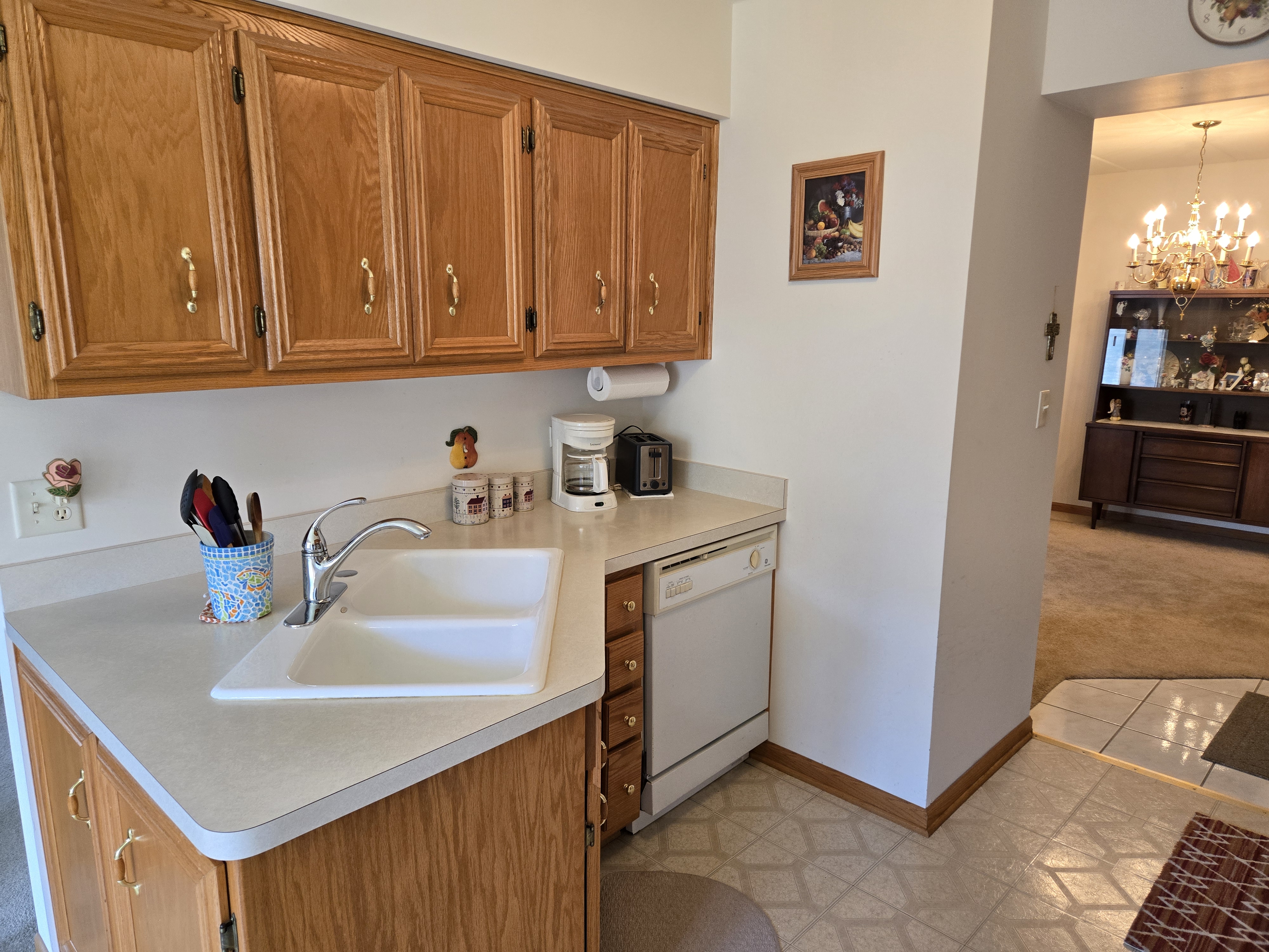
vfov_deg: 58.9
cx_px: 634
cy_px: 476
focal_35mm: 23
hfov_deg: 73.9
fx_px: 843
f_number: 1.8
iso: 250
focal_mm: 5.4
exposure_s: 1/120
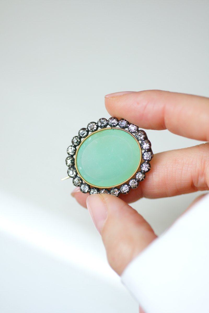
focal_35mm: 105
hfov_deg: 13.0
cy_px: 156
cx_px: 104
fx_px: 914
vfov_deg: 19.5
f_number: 2.8
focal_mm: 70
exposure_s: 1/125
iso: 250
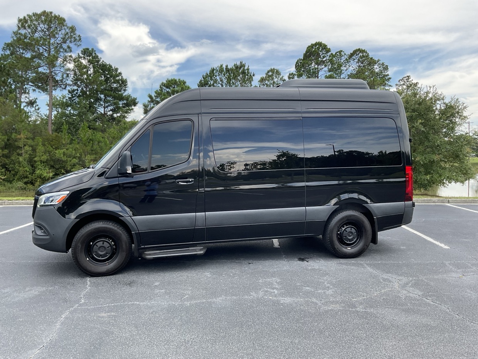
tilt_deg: -3.2
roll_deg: +0.9
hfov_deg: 61.7
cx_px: 239
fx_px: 400
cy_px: 180
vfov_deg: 48.2
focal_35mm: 29
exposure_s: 1/500
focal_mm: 3
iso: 16
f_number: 1.8
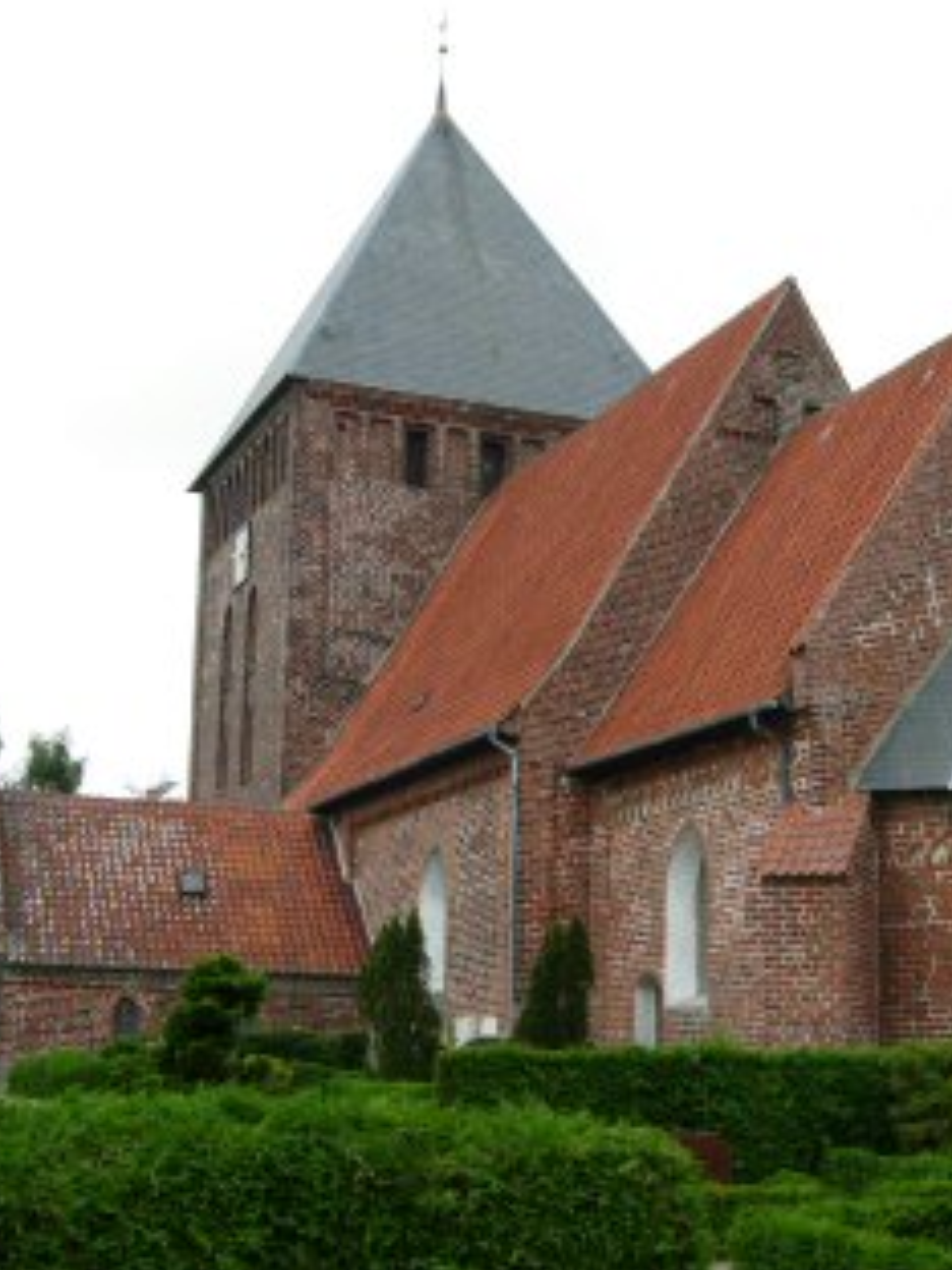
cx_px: 604
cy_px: 625
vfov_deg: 38.9
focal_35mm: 49
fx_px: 1797
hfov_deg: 29.5
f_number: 4.8
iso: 50
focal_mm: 7.5
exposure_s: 1/186
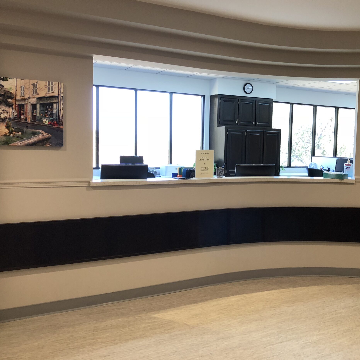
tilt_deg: -2.8
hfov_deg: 48.3
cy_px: 177
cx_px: 207
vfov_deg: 48.4
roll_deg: -0.9
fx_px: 400
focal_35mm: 34
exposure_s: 1/30
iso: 40
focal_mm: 3.99
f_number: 1.8
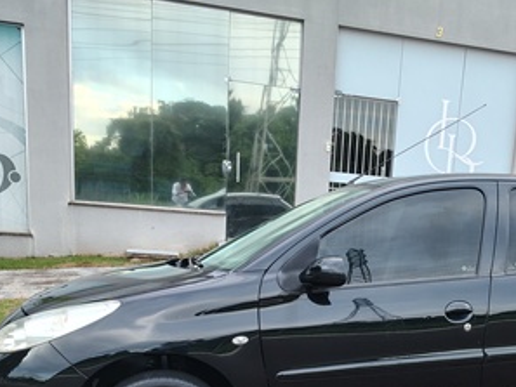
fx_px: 641
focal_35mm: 43
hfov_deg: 42.9
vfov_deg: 32.3
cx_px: 367
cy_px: 330
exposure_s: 1/120
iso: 197
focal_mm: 5.56
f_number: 1.8
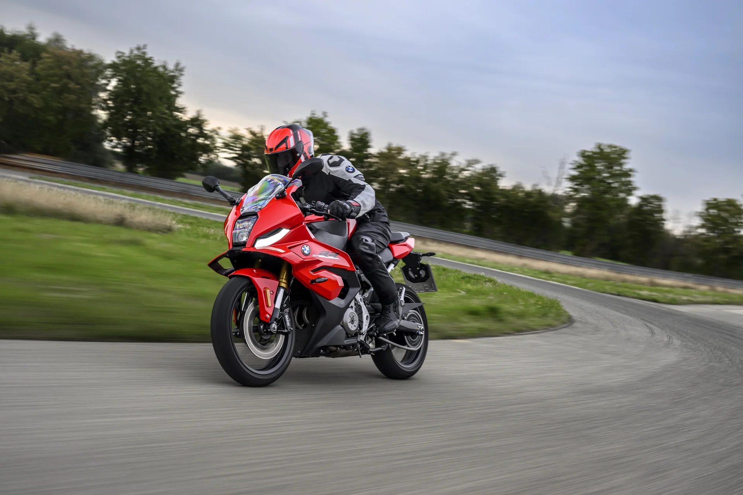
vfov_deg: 29.9
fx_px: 929
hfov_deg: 43.6
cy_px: 248
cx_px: 372
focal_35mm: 45
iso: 50
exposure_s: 1/25
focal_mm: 45
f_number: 4.5
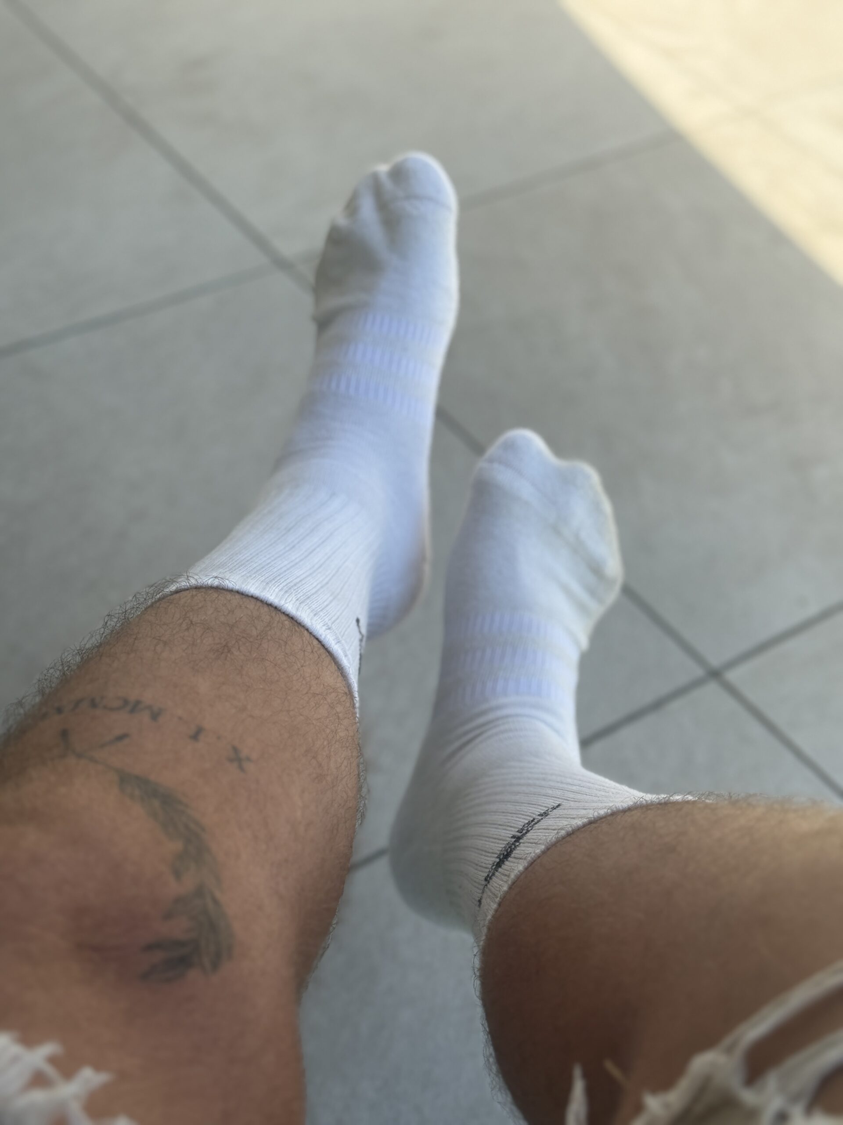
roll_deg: -6.4
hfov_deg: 30.3
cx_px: 422
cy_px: 562
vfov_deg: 39.7
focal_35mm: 48
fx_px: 1559
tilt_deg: -43.6
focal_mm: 6.76
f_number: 1.78
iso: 80
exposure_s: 1/1838
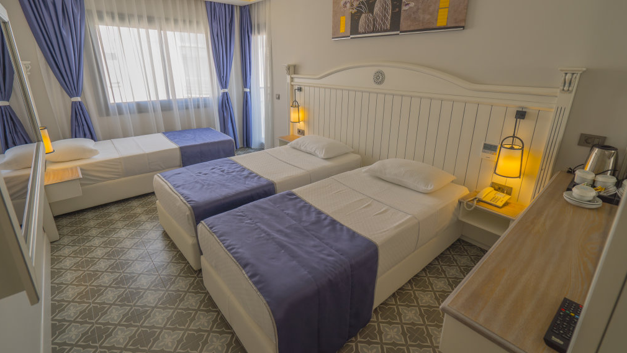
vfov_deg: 63.7
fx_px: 283
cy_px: 153
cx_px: 315
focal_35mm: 17
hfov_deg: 95.9
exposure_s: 1/30
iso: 100
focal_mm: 16
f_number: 5
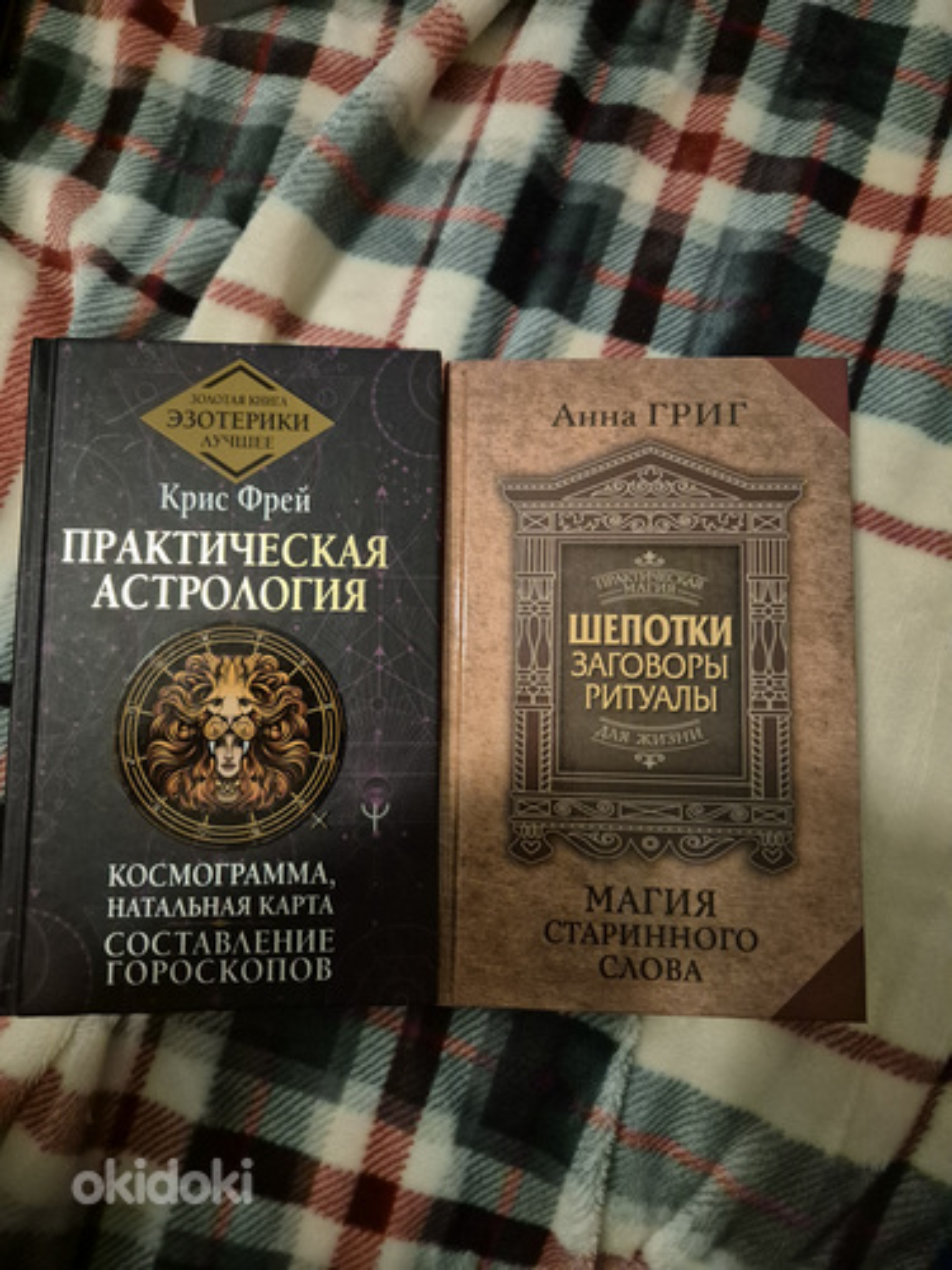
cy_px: 635
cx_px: 476
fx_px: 843
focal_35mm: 23
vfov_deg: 73.9
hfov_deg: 58.9
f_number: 1.8
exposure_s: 1/50
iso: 2000
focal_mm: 5.4
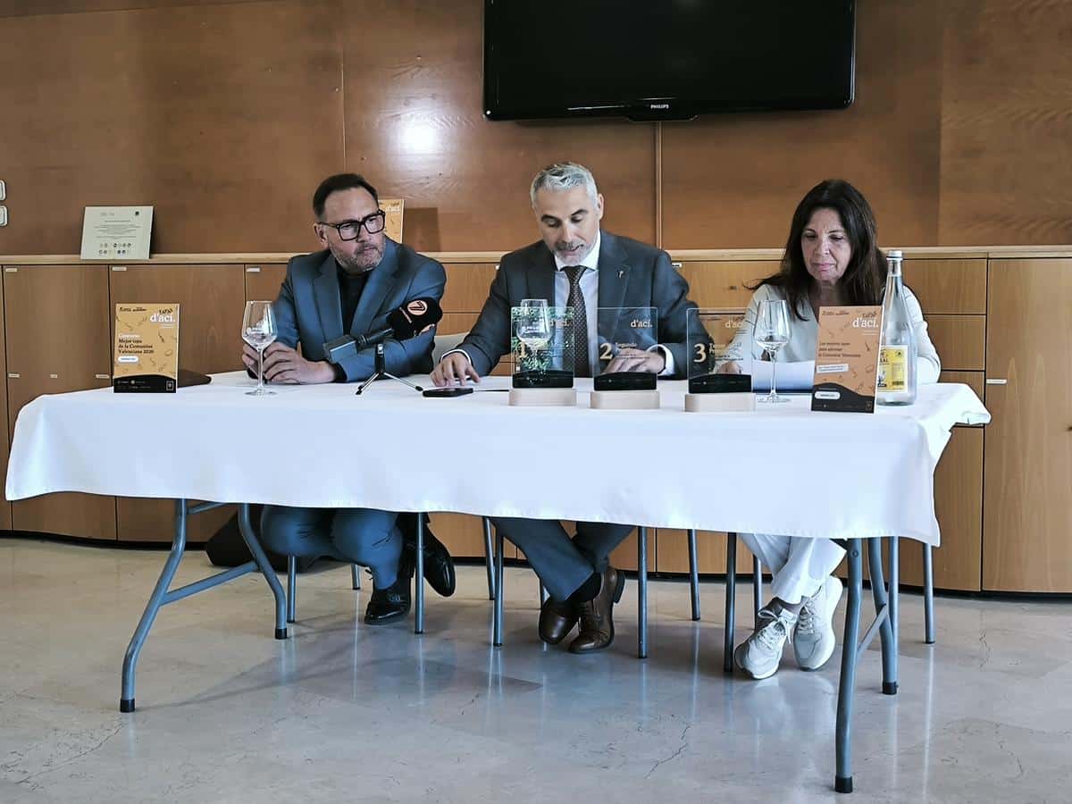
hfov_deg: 41.2
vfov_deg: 31.5
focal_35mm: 46
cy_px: 402
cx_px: 536
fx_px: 1425
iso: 250
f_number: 1.9
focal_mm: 6.92
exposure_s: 1/100
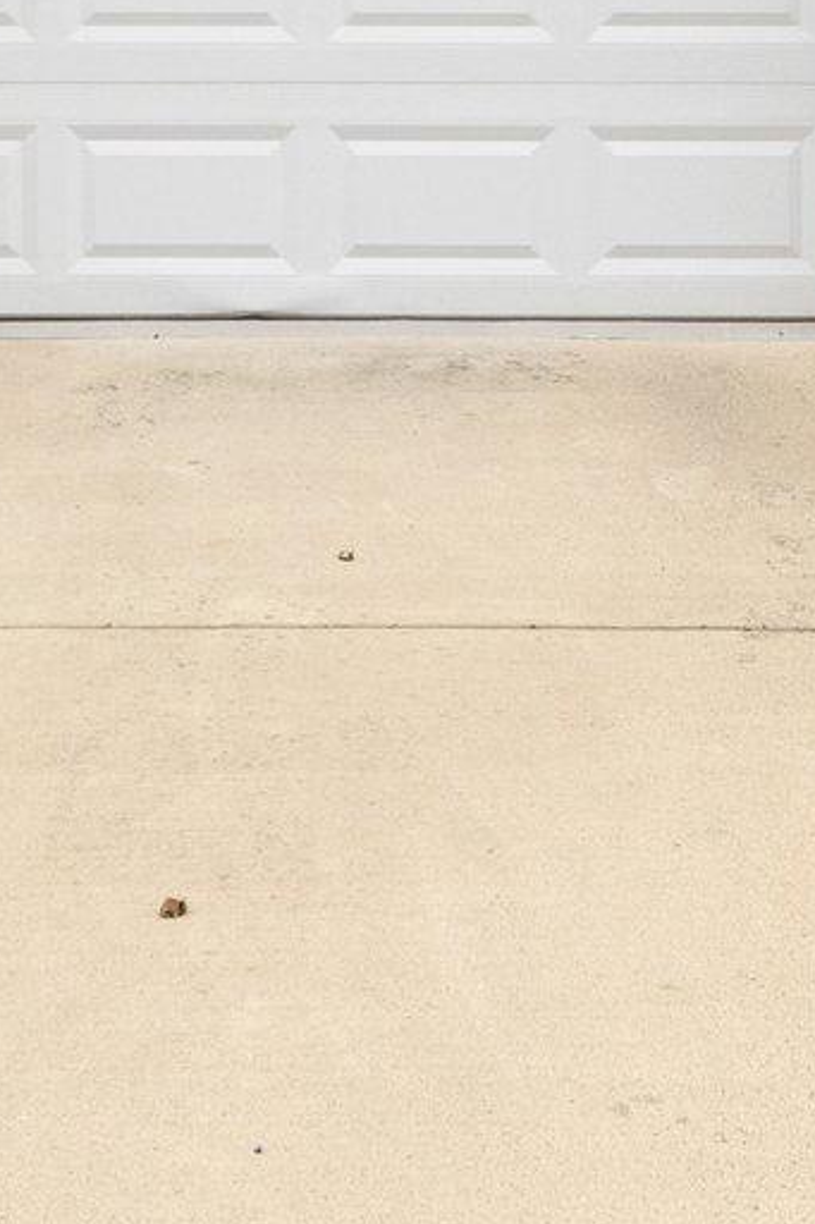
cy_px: -148
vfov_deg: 21.4
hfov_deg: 15.2
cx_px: 344
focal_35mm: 90
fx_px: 3058
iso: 640
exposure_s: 1/800
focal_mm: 20
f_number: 8
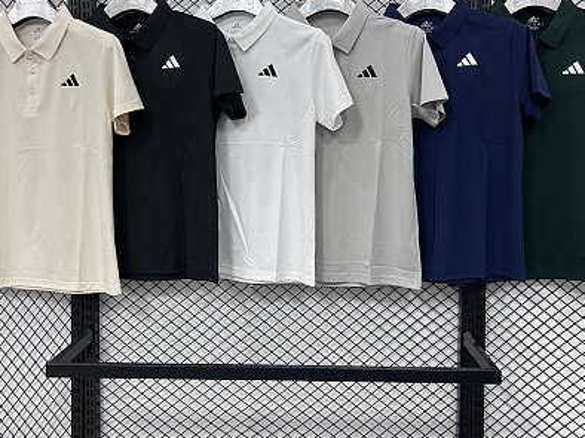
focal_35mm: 33
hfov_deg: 55.4
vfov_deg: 42.7
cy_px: 176
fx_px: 557
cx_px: 294
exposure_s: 1/87
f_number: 1.5
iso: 125
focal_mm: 5.7
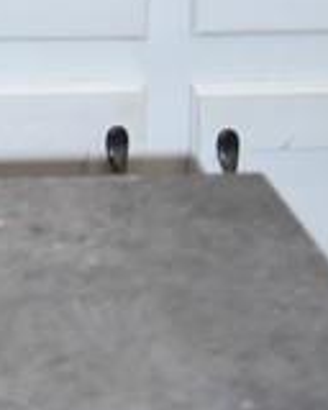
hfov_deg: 6.6
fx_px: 2672
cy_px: -882
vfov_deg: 7.5
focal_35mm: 220
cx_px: -479
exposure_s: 1/60
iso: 800
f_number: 4
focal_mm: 23
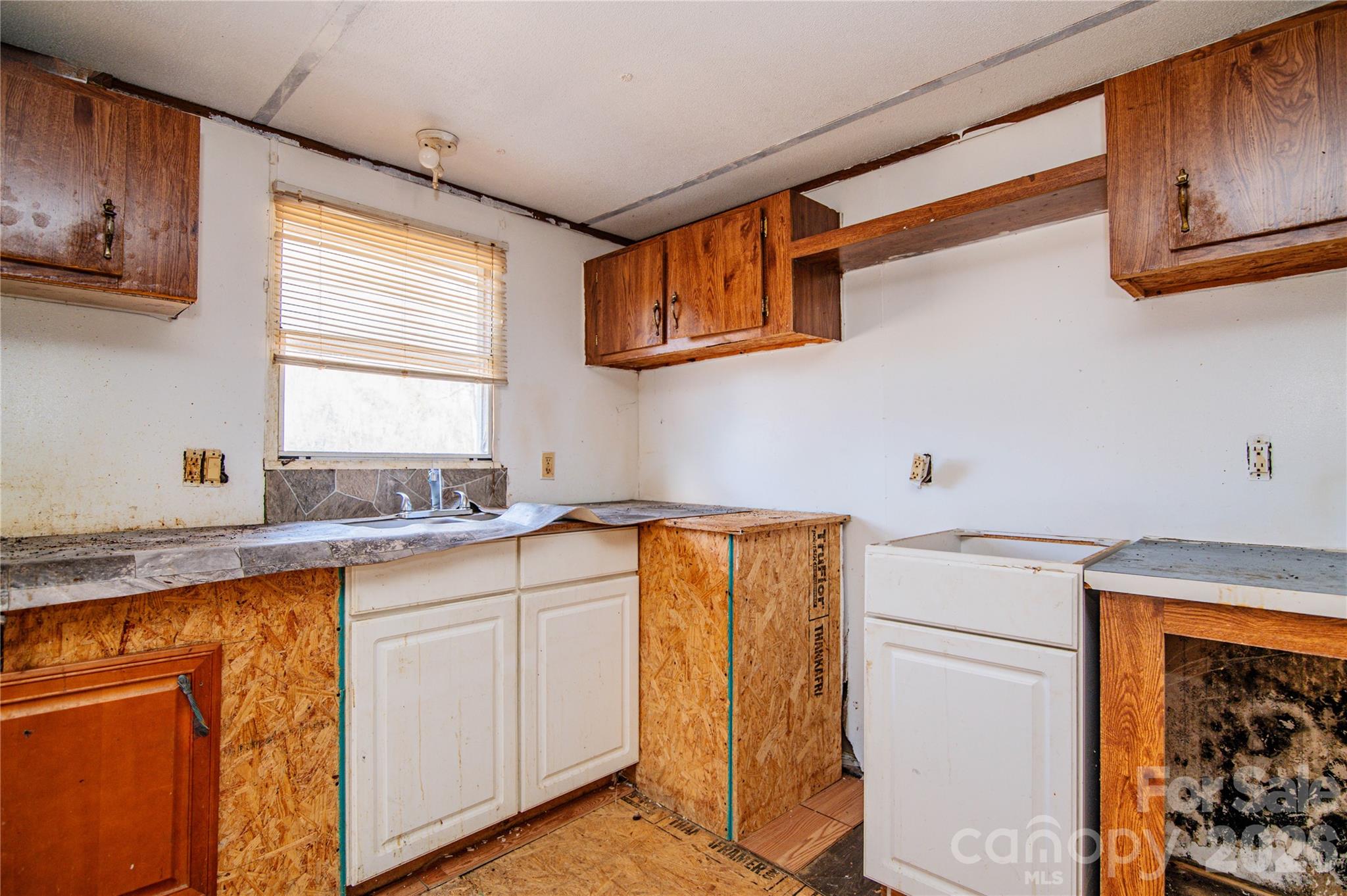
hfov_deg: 90.0
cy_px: 448
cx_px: 674
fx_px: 673
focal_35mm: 18
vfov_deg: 67.3
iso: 250
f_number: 4
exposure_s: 1/60
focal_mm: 18
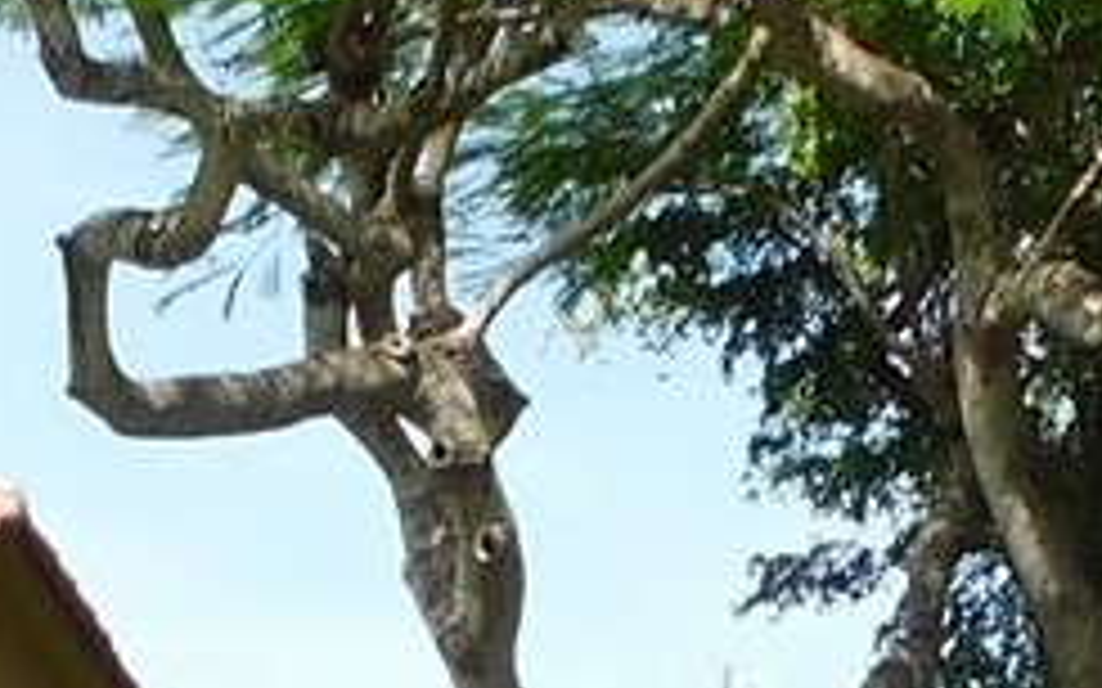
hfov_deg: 12.9
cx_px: -103
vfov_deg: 7.3
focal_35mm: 159
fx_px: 4774
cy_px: 2055
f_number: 3
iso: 125
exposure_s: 1/800
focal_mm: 4
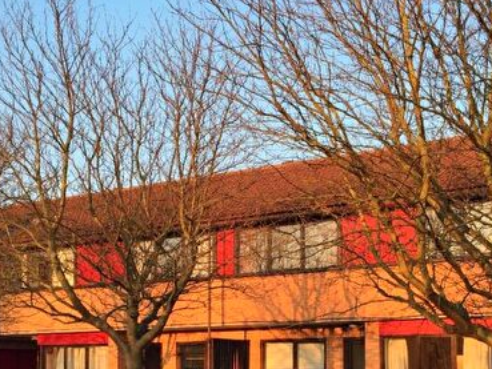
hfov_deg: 34.6
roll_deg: +0.9
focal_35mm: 55
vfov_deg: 25.7
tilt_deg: +4.0
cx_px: 325
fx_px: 782
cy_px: 336
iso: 32
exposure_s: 1/291
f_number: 2.2
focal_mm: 4.15
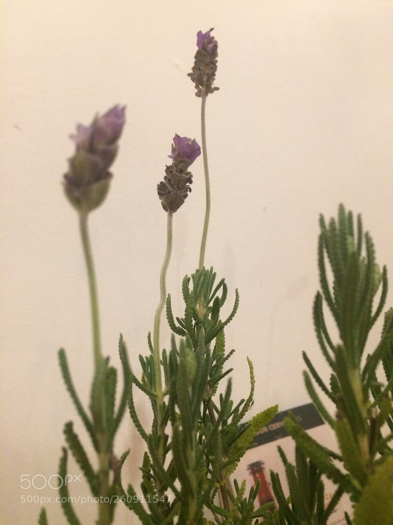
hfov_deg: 48.2
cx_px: 196
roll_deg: +4.5
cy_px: 262
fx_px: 439
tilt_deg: -1.8
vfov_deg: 61.7
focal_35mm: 29
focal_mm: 4.15
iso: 250
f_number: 2.2
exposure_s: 1/17
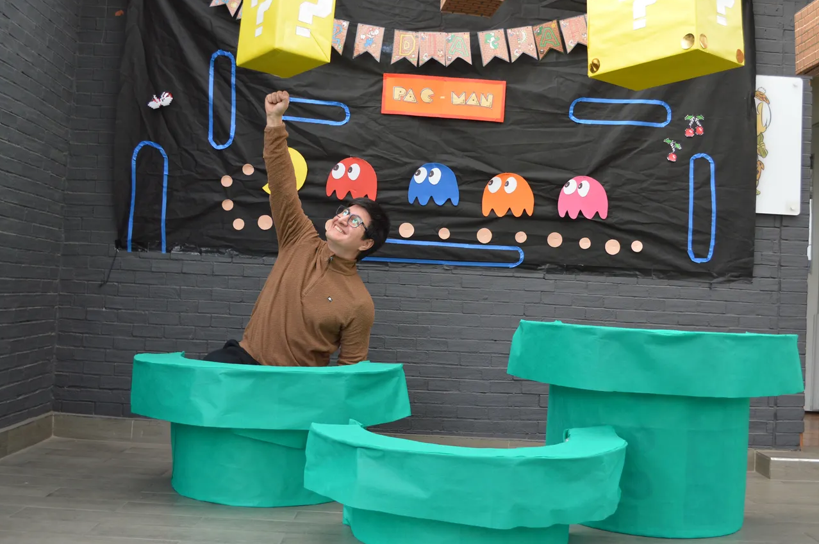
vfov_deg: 33.3
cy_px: 253
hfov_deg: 48.5
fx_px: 909
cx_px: 417
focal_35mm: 40
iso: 400
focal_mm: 24
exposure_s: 1/60
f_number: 4
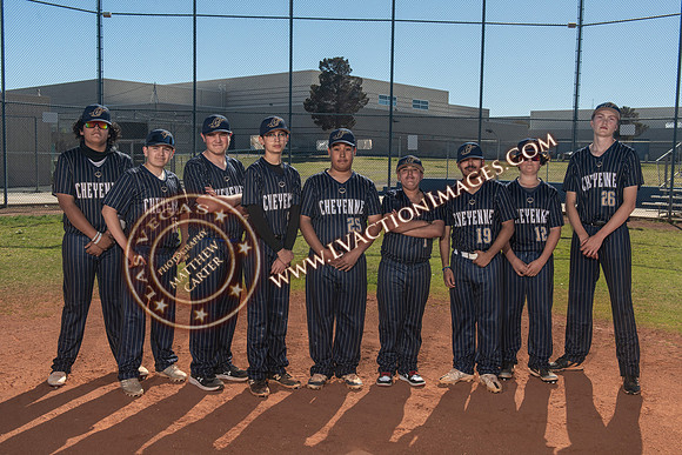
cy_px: 228
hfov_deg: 53.1
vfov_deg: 36.9
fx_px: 682
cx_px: 341
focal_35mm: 36
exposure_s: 1/320
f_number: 9
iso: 200
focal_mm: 36
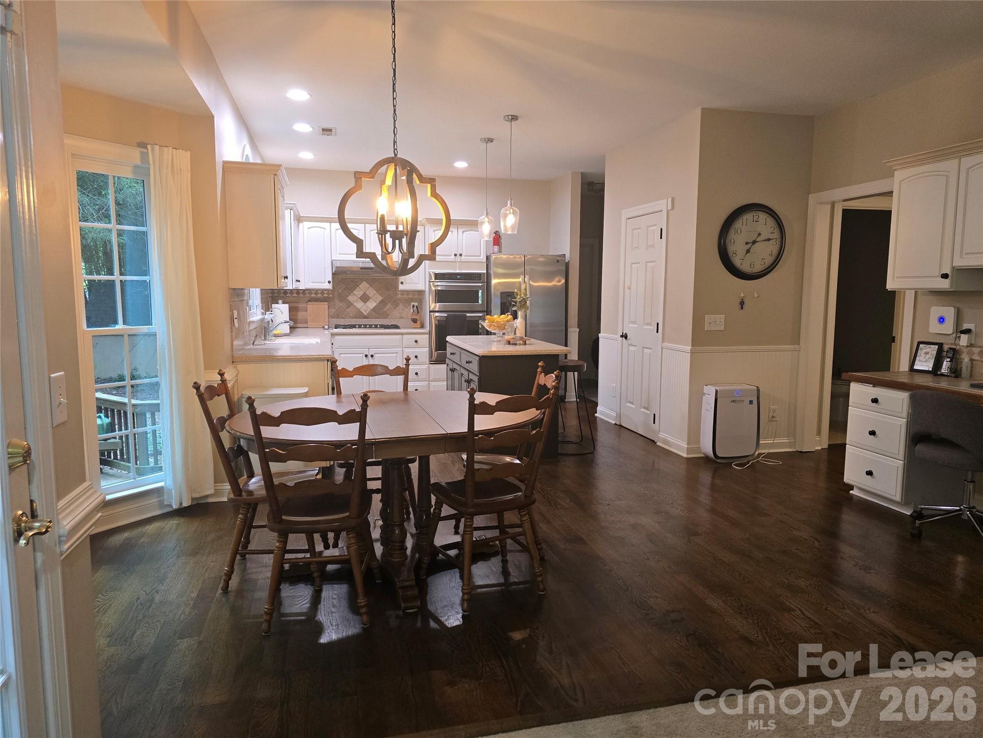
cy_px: 369
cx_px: 492
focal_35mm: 23
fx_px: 653
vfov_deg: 58.9
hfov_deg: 73.9
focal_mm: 6.3
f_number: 1.7
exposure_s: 1/120
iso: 400
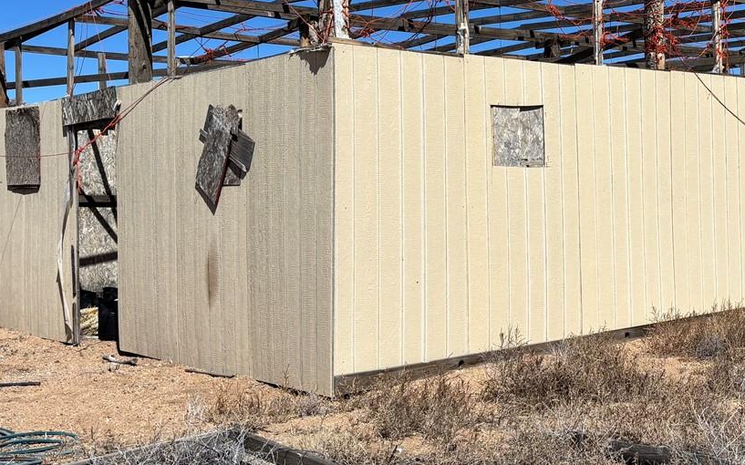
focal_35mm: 54
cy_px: 167
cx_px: 559
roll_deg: +1.7
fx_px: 1096
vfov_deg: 23.9
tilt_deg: -0.8
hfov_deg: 36.7
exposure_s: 1/6329
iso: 50
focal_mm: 5.96
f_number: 1.6
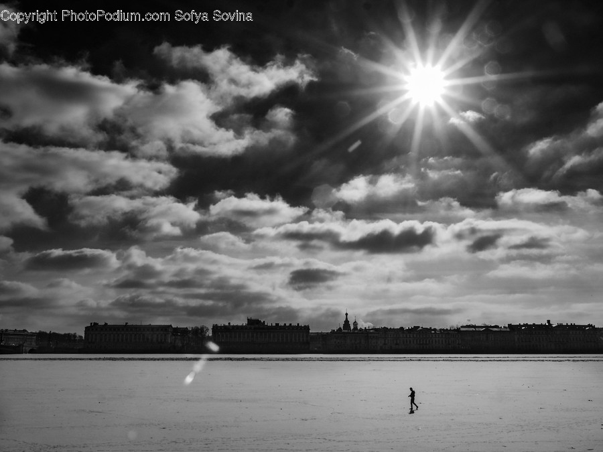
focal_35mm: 36
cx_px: 302
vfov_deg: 39.7
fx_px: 627
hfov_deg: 51.4
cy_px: 226
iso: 250
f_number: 22
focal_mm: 18
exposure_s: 1/500
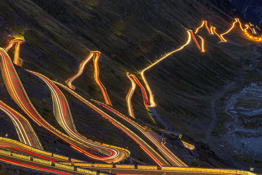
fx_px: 458
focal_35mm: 63
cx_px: 66
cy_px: 88
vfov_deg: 21.6
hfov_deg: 31.3
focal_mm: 30
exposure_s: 480
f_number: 9
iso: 64
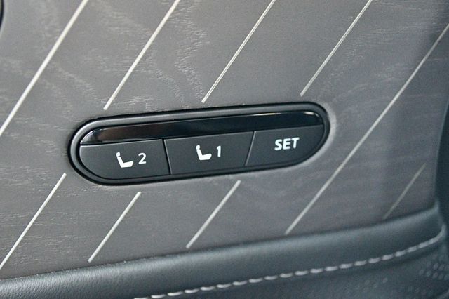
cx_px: 224
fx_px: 648
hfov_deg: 38.2
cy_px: 150
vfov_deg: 26.0
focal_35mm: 52
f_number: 5
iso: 12800
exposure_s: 1/30
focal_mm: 35
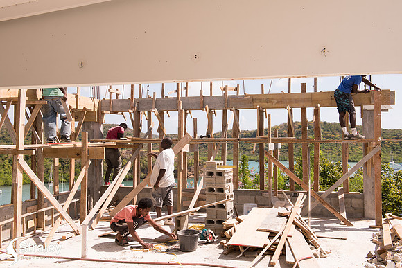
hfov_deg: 50.7
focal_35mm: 38
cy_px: 134
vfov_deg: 35.1
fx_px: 424
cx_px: 201
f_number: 8
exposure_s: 1/160
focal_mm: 38
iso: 64
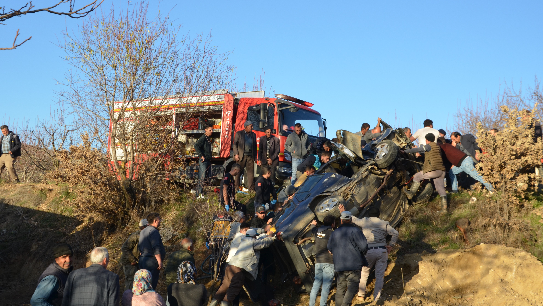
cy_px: 166
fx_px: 893
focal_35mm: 62
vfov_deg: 19.4
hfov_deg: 33.8
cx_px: 277
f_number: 7.1
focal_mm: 38
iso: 200
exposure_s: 1/200
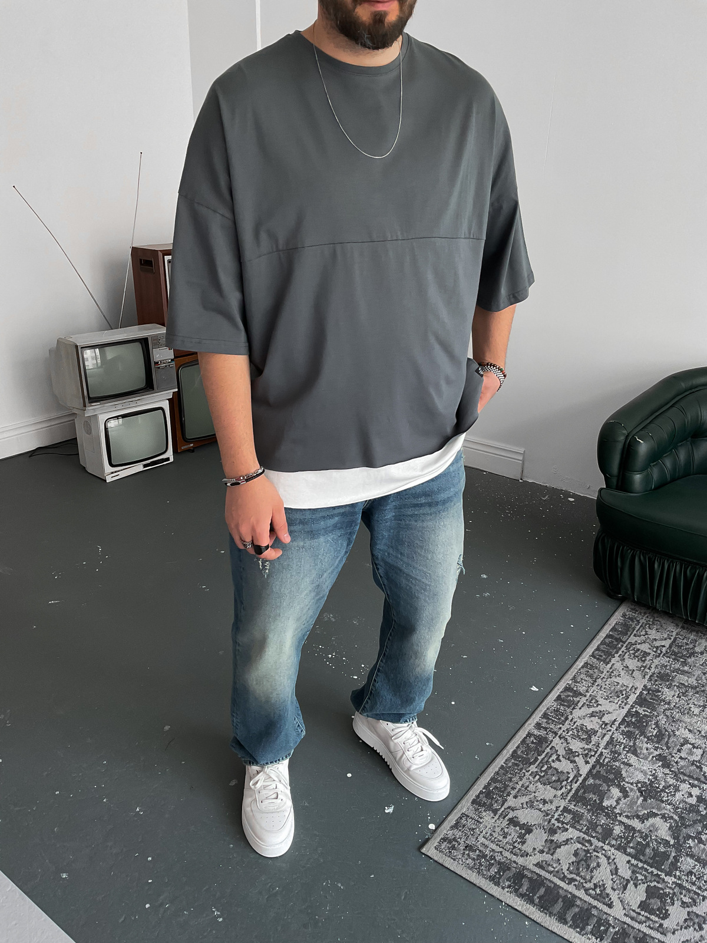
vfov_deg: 61.7
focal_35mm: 29
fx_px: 790
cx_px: 354
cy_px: 472
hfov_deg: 48.2
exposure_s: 1/100
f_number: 1.8
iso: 64
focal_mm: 3
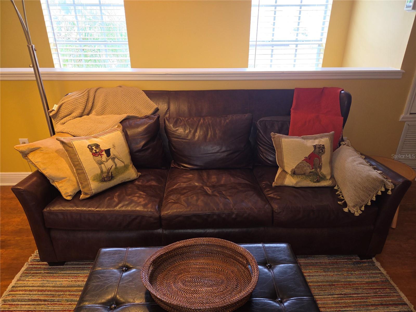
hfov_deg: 73.9
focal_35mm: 23
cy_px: 156
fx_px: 276
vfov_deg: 58.9
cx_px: 208
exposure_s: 1/40
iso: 100
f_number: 1.8
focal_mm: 5.4
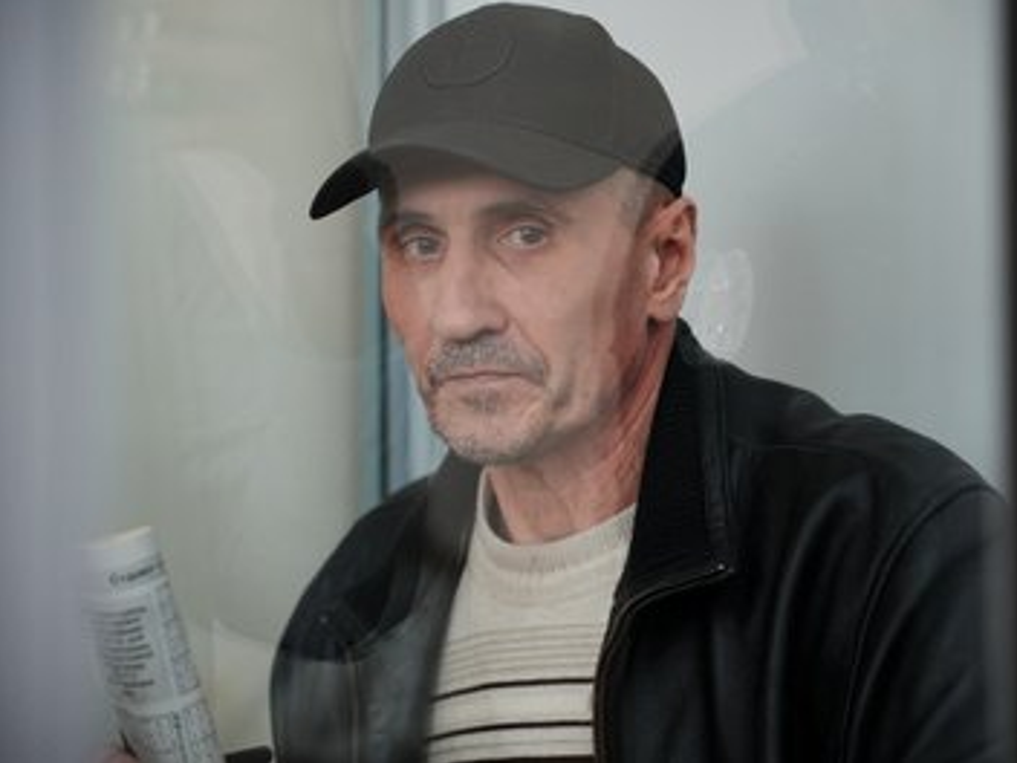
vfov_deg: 18.0
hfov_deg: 23.8
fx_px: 2409
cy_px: 380
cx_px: 566
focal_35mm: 82
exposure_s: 1/667
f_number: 3.2
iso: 1600
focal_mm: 75
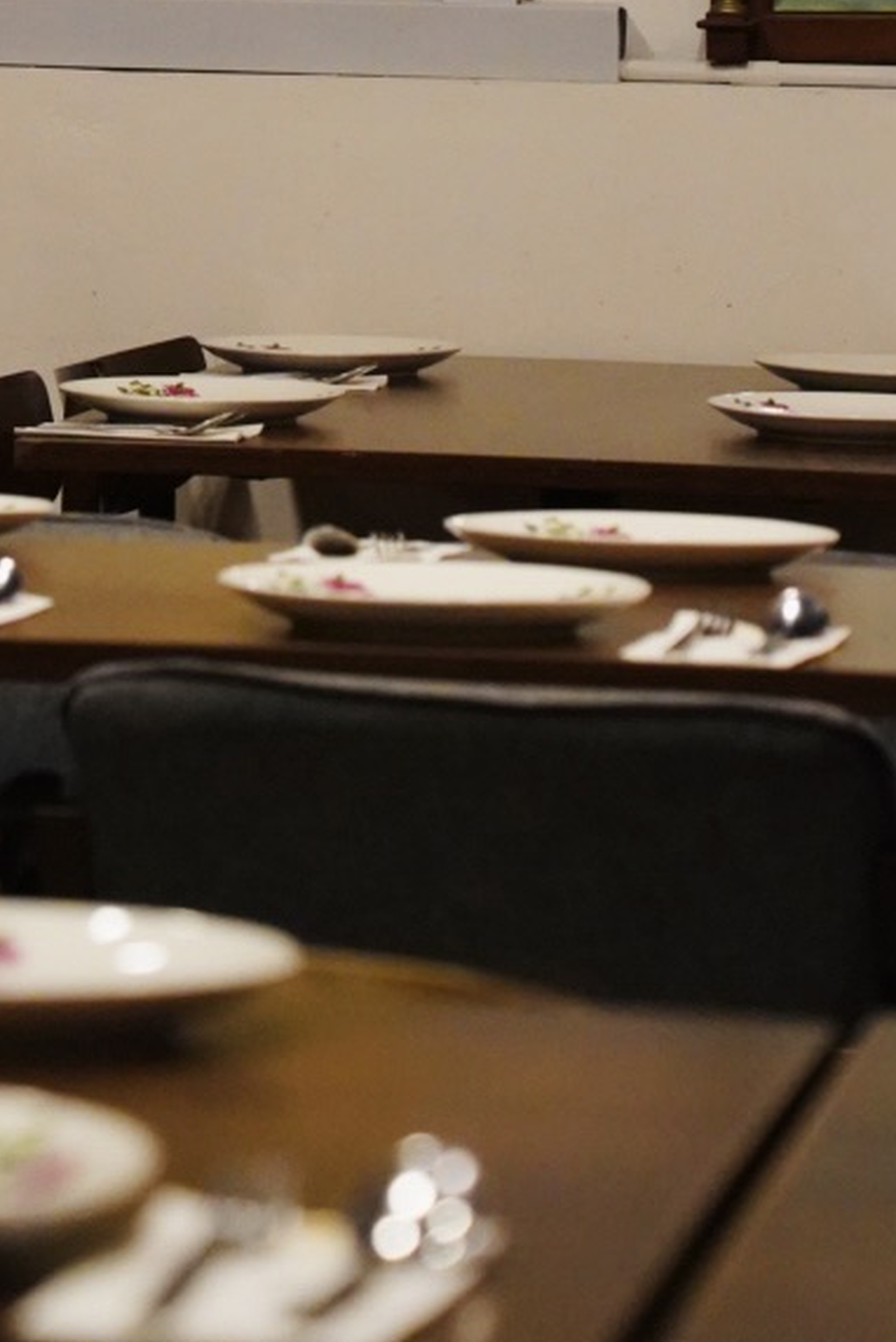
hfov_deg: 6.4
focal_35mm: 212
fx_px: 7904
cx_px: -218
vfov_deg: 9.5
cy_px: -350
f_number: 4
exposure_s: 1/500
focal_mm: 75
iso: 10000
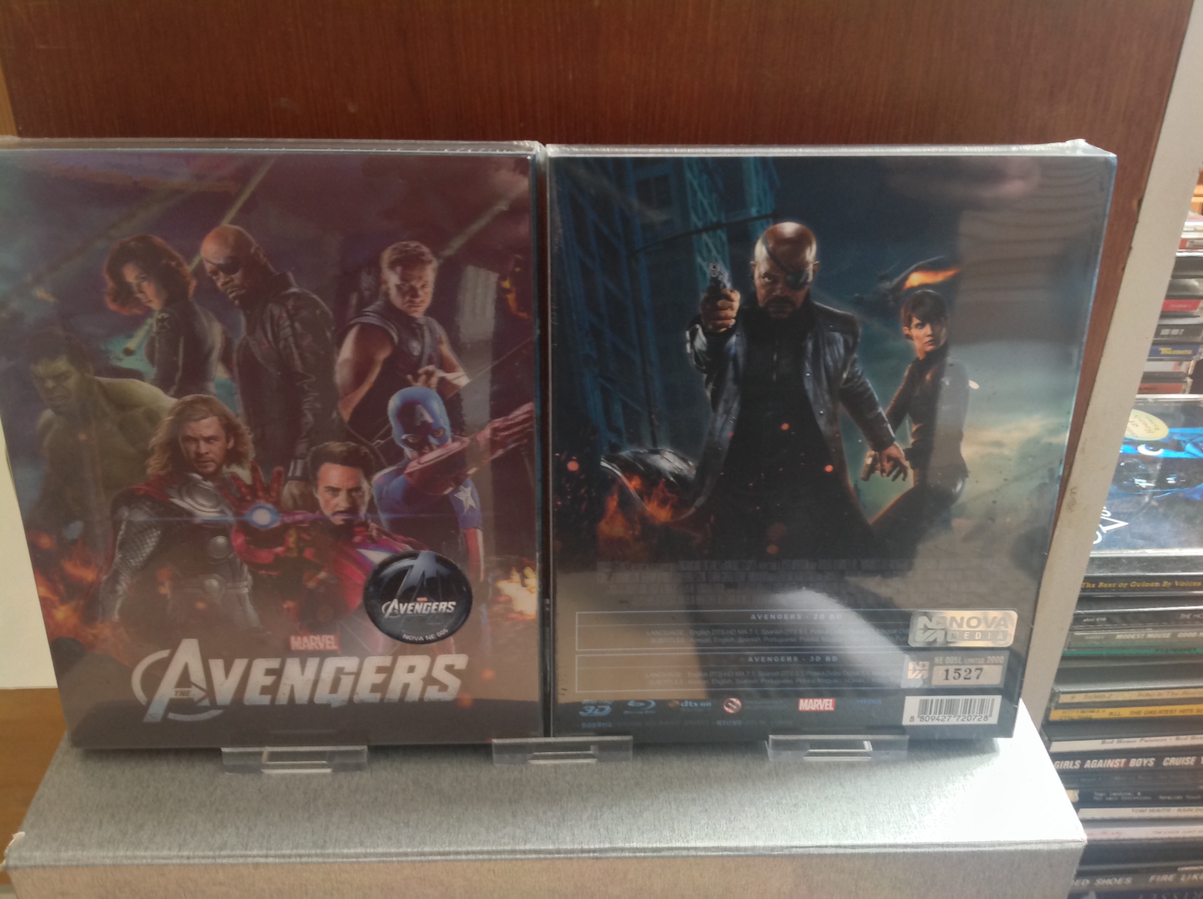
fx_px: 1215
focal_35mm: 35
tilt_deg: -29.9
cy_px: 450
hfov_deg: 52.7
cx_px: 602
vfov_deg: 40.6
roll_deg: -0.9
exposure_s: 1/15
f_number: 2.4
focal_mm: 4.28
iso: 160
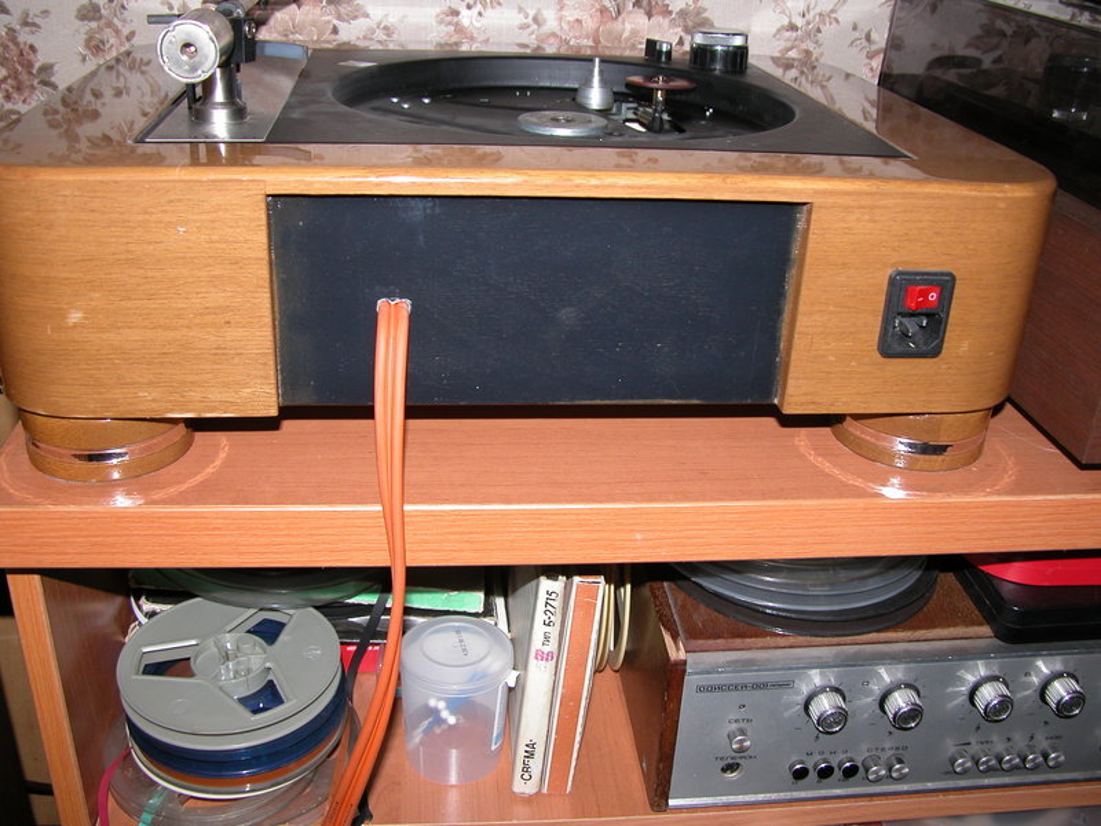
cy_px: 413
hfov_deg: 52.6
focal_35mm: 35
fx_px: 1113
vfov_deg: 40.7
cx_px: 550
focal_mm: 8.9
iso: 100
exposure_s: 1/60
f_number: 2.8
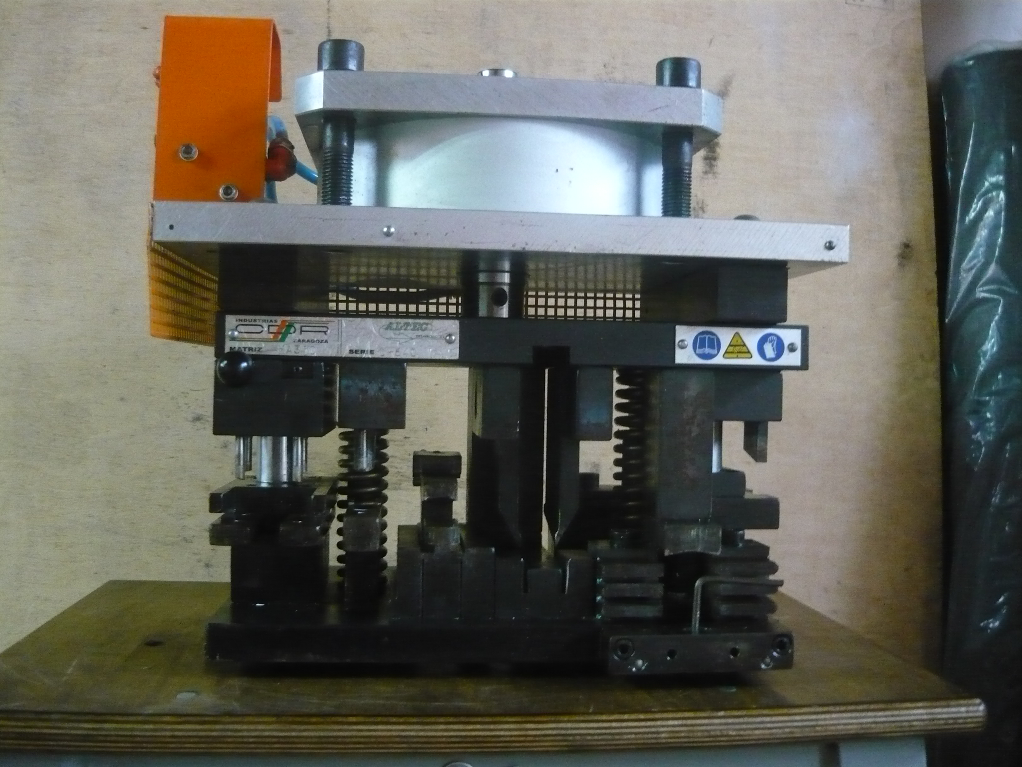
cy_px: 384
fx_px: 974
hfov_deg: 55.4
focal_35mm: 33
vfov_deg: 42.9
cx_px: 511
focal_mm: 5.5
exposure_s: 1/20
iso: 800
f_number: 2.8
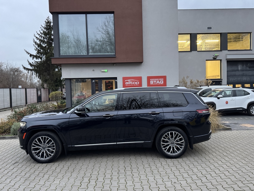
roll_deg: +1.3
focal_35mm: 24
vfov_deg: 56.8
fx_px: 176
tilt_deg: -3.7
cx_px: 127
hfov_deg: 71.6
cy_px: 96
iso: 640
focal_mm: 6.76
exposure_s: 1/60
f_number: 1.78
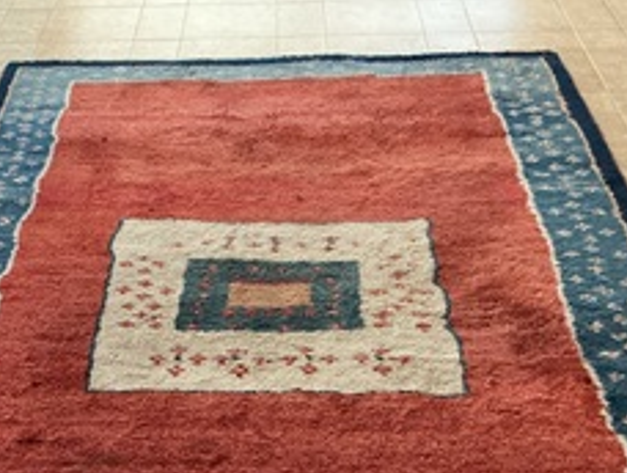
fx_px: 1053
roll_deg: +2.0
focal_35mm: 58
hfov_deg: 33.0
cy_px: 469
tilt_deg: -41.9
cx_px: 232
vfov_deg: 24.2
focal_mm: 3
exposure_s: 1/60
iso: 200
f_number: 1.8
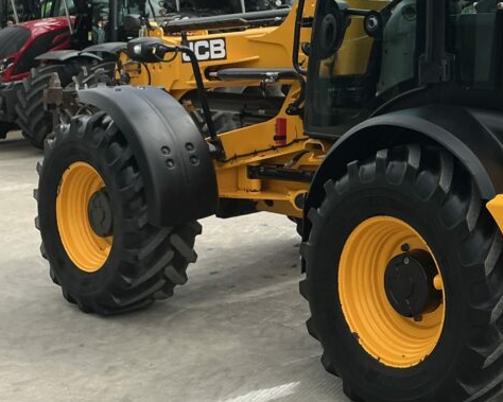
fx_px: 878
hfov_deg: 29.4
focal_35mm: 59
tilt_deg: -1.1
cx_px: 530
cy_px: 90
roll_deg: -0.7
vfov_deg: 25.4
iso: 25
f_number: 1.8
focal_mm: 3
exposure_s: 1/1534
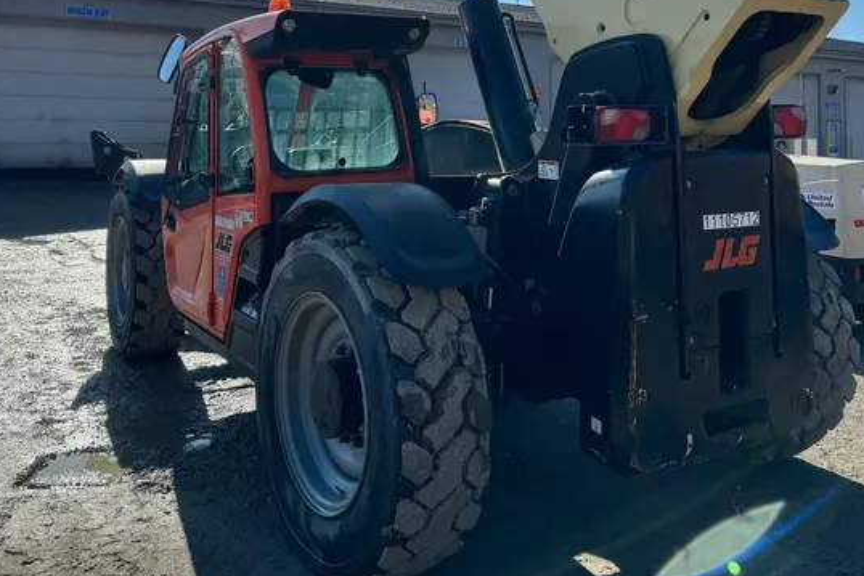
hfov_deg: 55.8
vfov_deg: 36.9
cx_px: 432
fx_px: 816
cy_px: 78
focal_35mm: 34
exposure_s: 1/5814
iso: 80
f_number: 1.78
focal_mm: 6.76
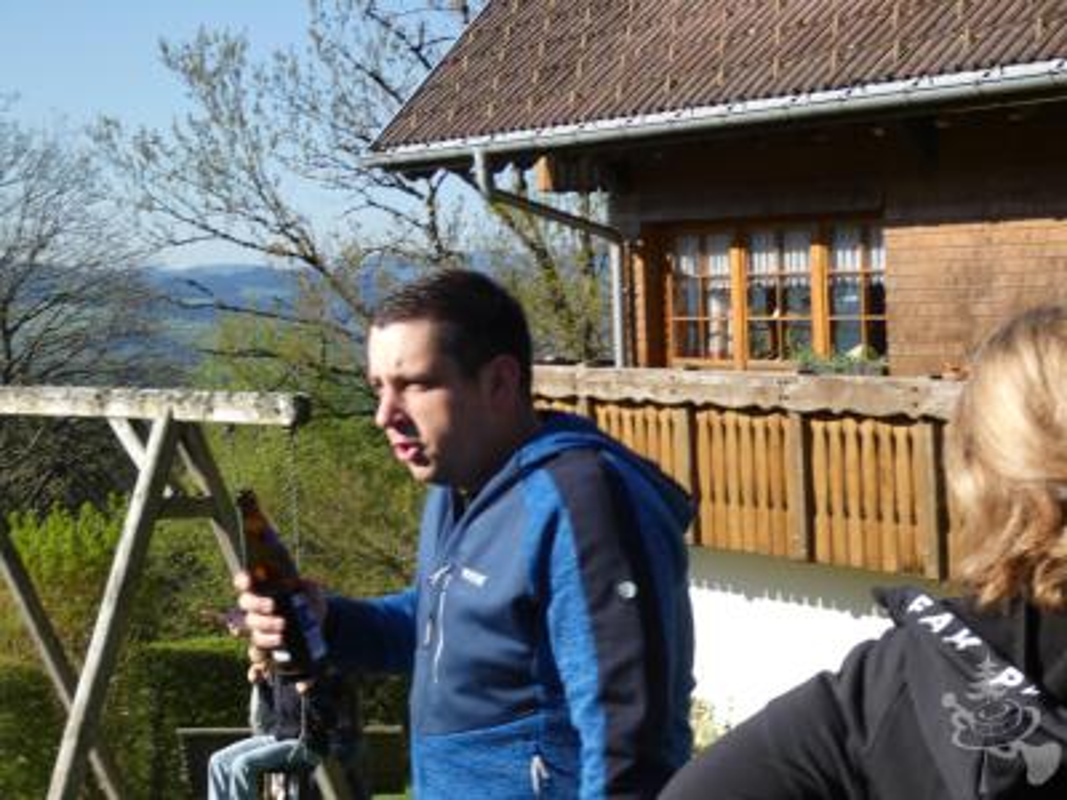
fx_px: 2558
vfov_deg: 17.8
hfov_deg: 23.6
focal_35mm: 83
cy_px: 400
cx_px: 534
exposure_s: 1/320
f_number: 4.5
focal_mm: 14.8
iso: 80
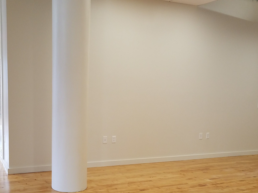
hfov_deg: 42.9
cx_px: 124
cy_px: 135
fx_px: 328
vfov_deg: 32.5
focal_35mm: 44
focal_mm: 4.2
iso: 80
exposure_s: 1/60
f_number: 1.7
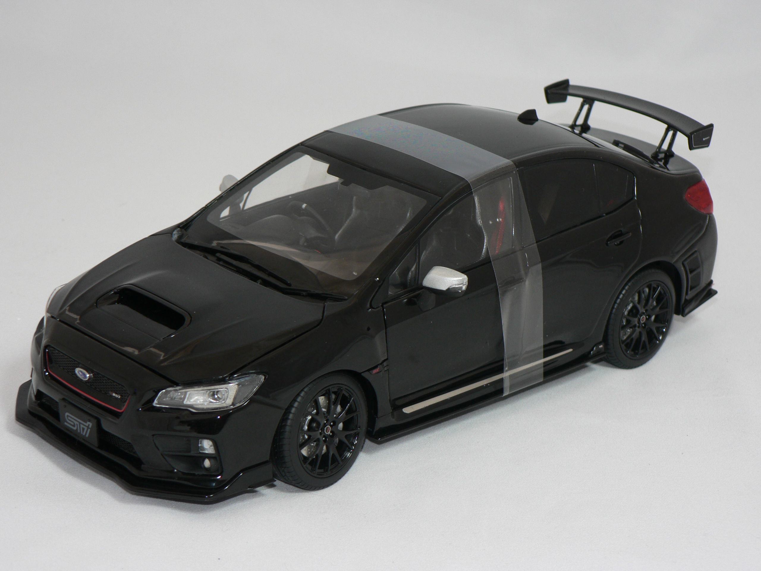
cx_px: 380
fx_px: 1913
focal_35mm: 87
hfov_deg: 22.5
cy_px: 286
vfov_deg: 17.0
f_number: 3.2
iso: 80
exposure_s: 1/60
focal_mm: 14.5
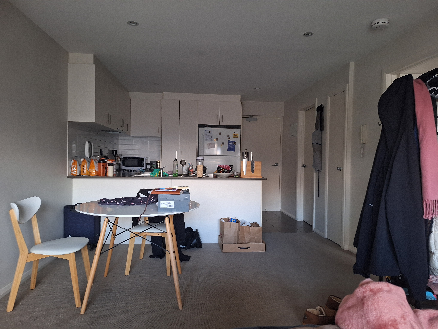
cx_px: 219
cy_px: 164
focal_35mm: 23
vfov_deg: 58.9
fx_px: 291
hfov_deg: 73.9
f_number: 1.8
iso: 250
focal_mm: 5.54
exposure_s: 1/25
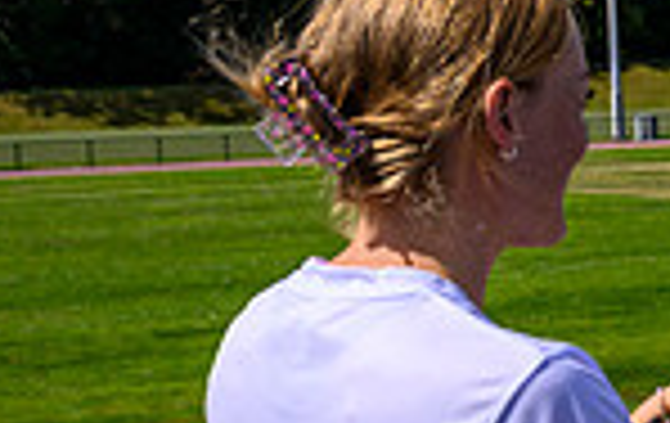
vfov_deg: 9.2
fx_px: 2636
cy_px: 143
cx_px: 1443
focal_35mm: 144
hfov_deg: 12.4
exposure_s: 1/3200
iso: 200
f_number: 5
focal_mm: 31.5
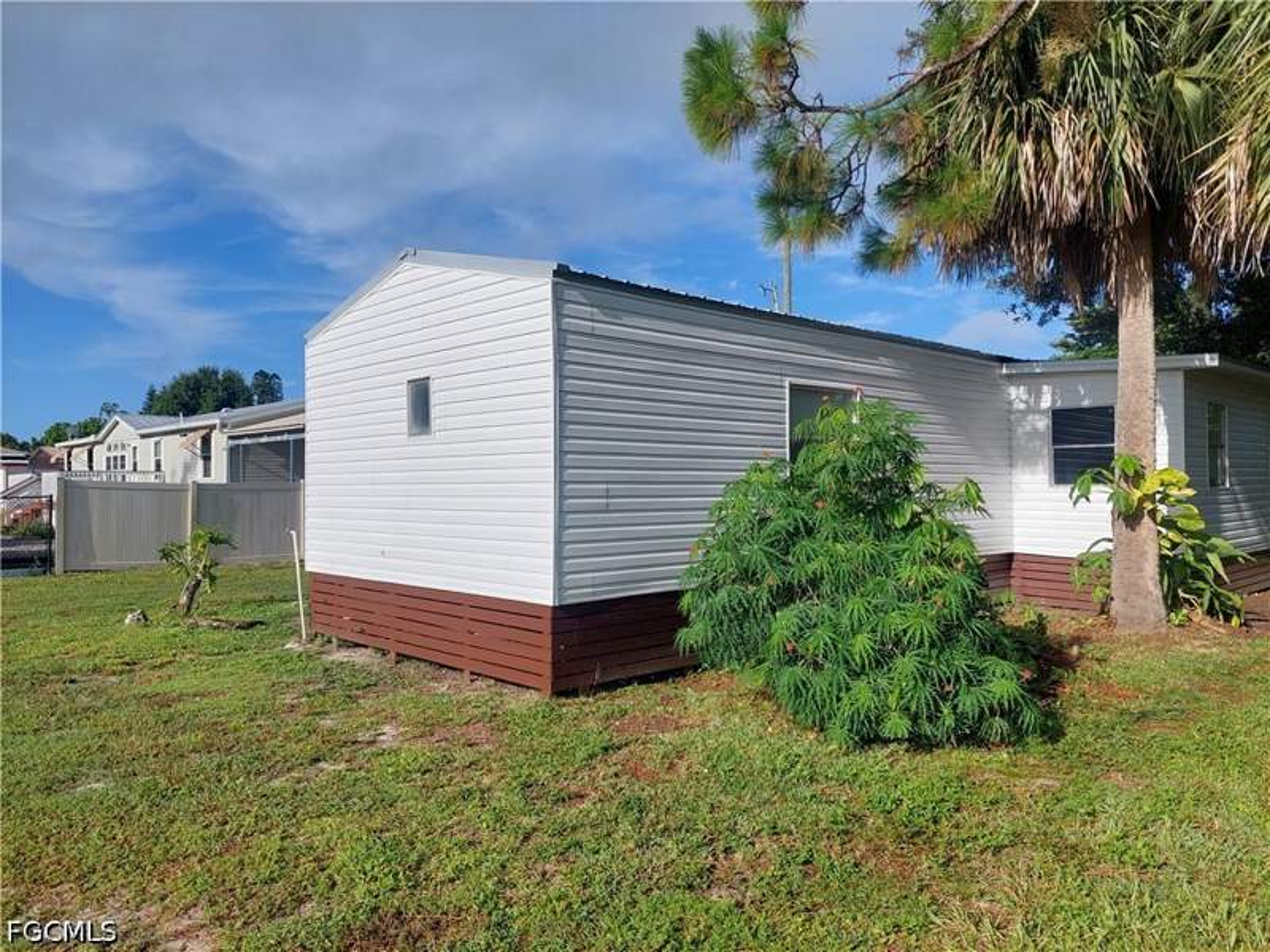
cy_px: 476
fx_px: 881
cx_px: 635
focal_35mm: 24
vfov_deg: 56.8
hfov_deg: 71.6
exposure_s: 1/2176
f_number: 1.8
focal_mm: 5.23
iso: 40
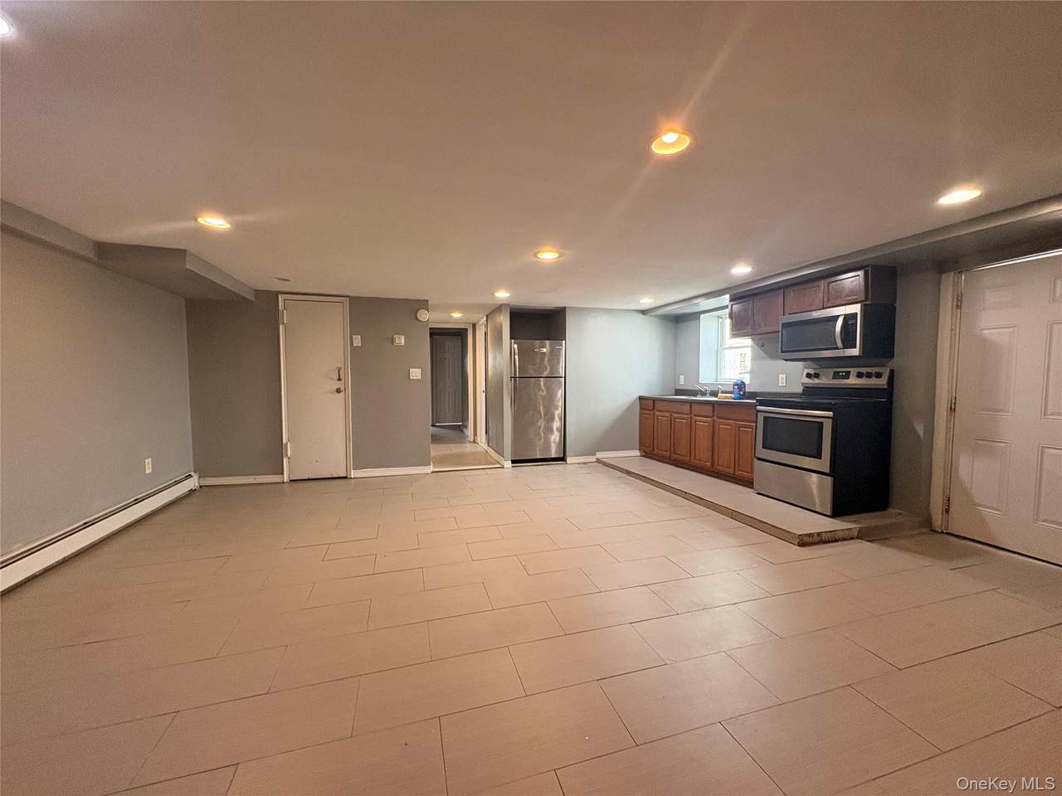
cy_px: 398
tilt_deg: -1.6
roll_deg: +1.1
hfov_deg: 102.1
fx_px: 430
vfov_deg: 85.7
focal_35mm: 14
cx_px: 531
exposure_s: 1/60
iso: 250
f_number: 2.2
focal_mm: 2.22
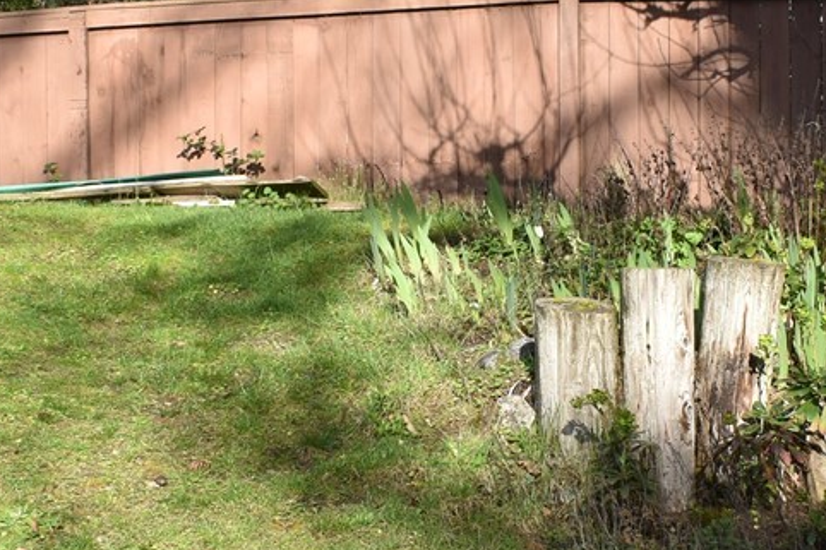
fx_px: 2179
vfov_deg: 14.4
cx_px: 527
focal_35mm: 95
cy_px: 361
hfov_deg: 21.4
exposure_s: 1/250
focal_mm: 18
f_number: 8
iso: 200
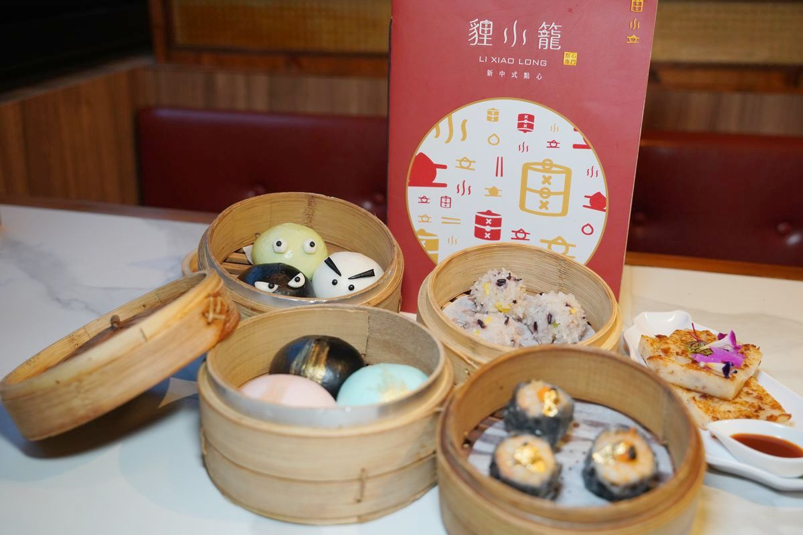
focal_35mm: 40
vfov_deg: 33.4
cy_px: 268
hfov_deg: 48.5
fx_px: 892
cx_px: 402
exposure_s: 1/160
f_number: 4
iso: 1600
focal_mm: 40
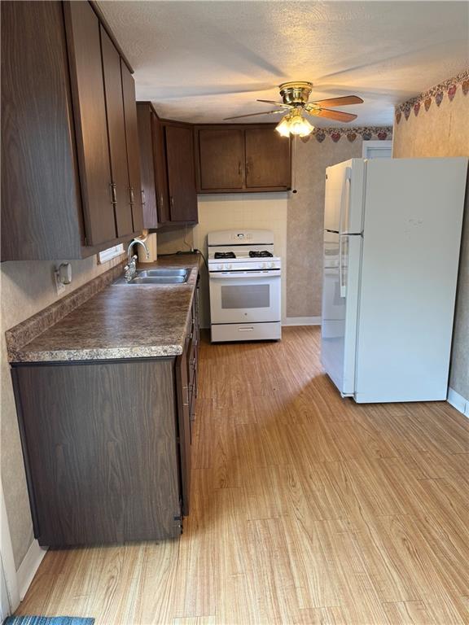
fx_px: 434
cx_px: 234
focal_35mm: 24
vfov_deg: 71.6
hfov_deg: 56.8
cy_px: 312
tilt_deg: -13.2
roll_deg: +1.1
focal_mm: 6.76
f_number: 1.78
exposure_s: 1/60
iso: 125
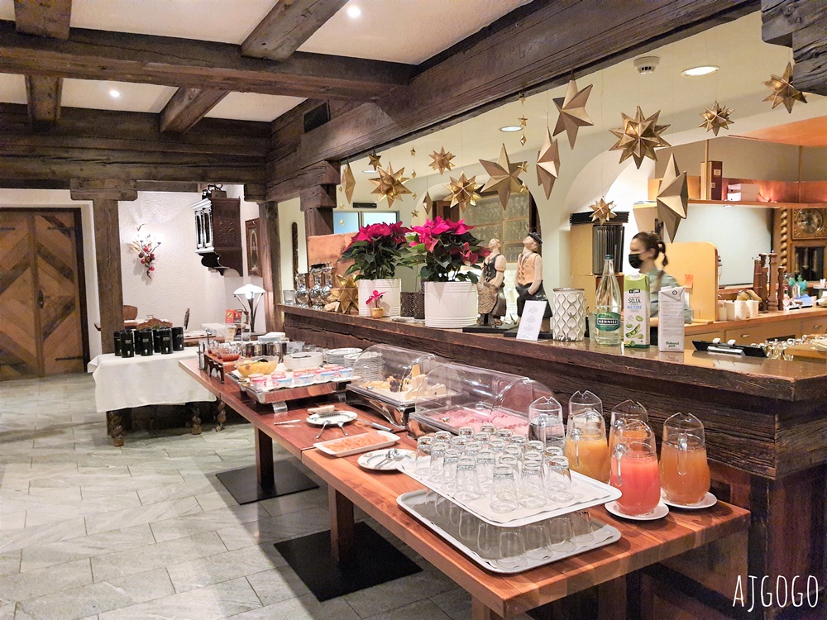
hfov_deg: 67.3
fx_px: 621
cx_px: 414
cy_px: 310
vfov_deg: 53.1
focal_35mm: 26
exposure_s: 1/33
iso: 500
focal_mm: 4.32
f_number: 1.7
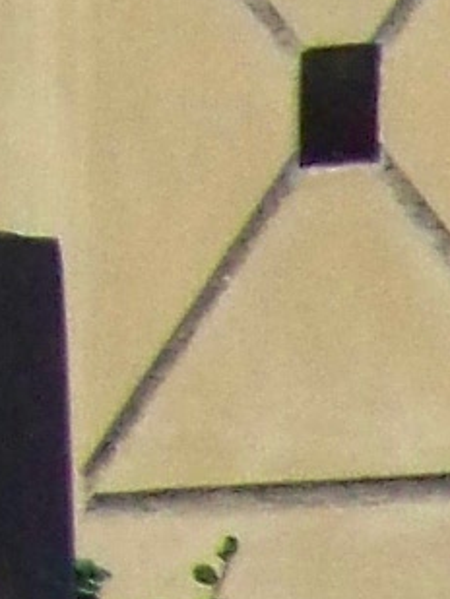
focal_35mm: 358
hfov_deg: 3.8
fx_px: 6201
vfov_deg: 5.2
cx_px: 2128
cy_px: 1861
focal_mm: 5.85
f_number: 2.8
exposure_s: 1/30
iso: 200
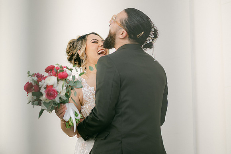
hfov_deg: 23.9
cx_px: 116
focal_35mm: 85
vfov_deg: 16.1
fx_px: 546
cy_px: 77
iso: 80
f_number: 1.8
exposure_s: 1/2500
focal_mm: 85
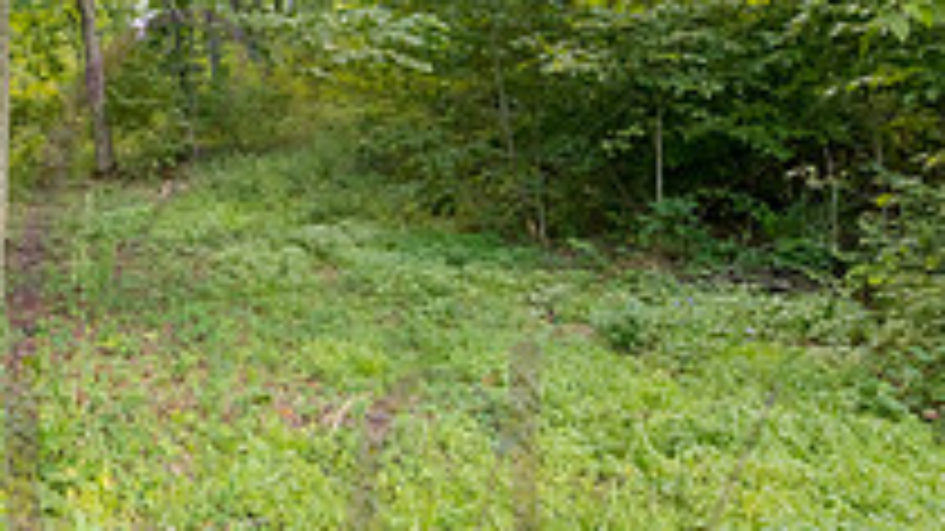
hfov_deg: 39.4
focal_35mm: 42
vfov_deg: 27.8
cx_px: -97
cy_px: 116
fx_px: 1052
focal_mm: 14
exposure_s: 1/250
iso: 320
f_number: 2.8
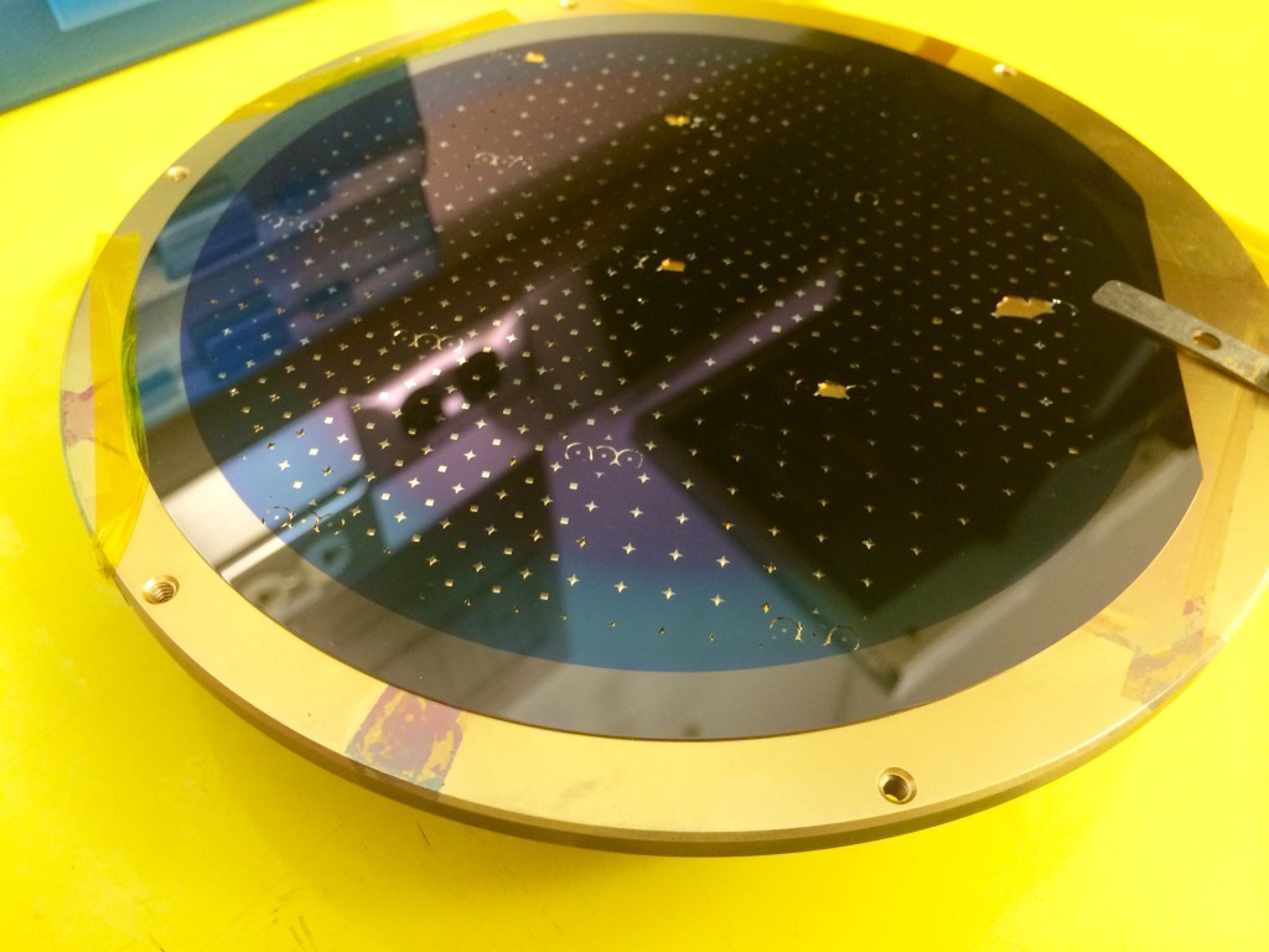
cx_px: 634
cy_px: 476
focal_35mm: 29
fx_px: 1063
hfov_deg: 61.7
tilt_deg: -49.0
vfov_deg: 48.2
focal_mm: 4.15
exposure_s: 1/30
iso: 200
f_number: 2.2
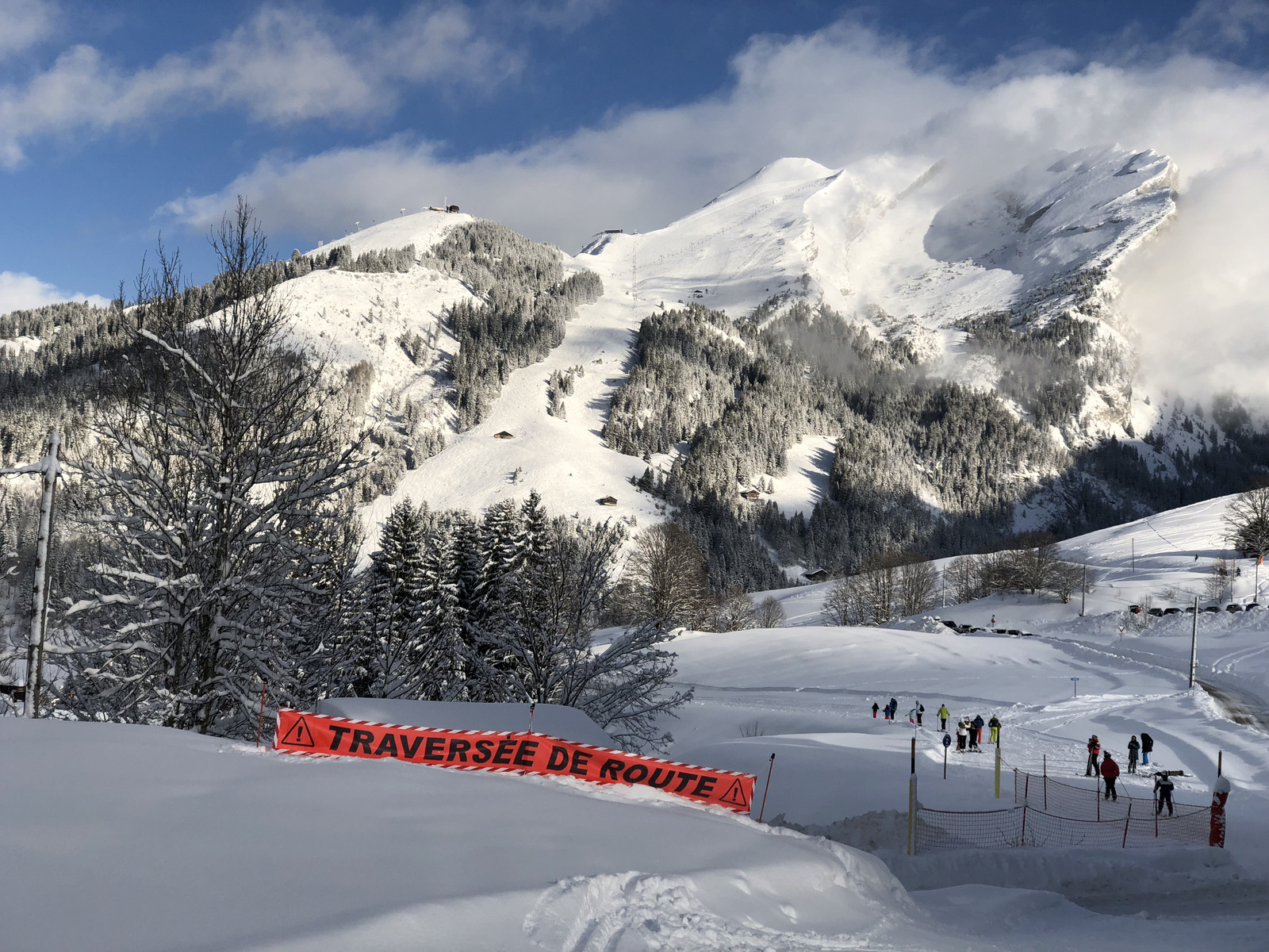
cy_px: 476
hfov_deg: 36.8
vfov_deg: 28.0
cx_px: 634
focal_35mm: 52
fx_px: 1906
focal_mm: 6
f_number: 2.4
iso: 16
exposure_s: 1/2288
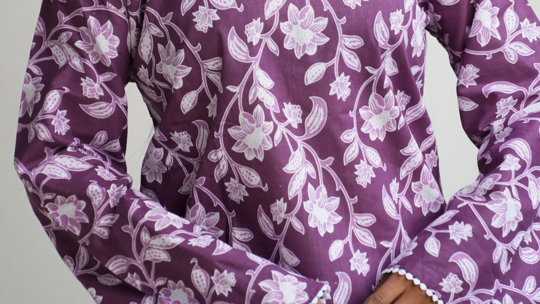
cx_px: 270
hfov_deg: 8.7
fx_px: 3548
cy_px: -48
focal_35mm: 248
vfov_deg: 4.9
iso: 640
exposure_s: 1/1000
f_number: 4
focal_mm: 105
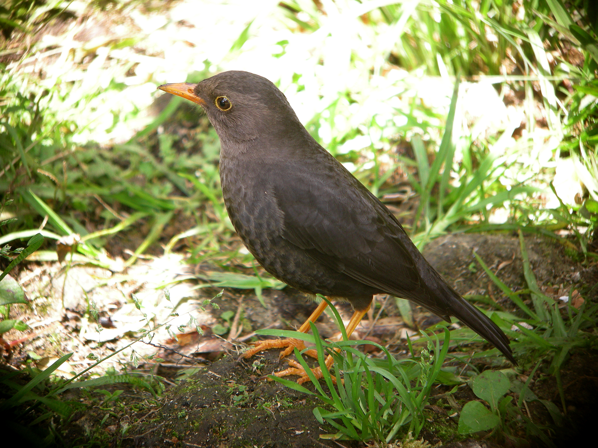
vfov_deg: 35.1
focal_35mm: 41
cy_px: 224
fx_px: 708
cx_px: 299
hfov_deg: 45.8
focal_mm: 8.5
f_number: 3.6
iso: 100
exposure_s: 1/55.1
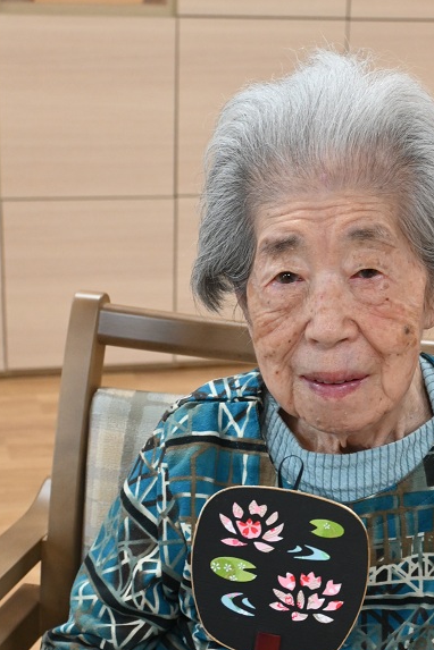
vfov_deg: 26.6
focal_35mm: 76
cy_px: 415
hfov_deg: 17.9
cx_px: 332
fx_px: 1372
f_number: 4.8
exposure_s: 1/125
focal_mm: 29
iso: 1100
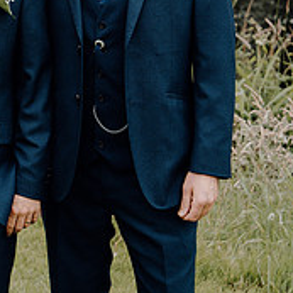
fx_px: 1532
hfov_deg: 10.5
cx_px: -152
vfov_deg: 10.8
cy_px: -9
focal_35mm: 160
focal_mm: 56
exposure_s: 1/200
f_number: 5
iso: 125
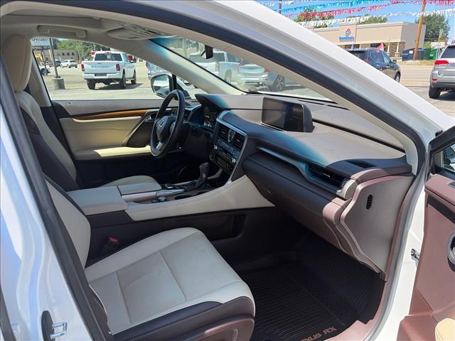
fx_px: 342
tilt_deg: -17.7
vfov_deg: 53.1
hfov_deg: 67.3
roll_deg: +3.7
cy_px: 170
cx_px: 228
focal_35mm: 26
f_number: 1.6
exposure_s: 1/1016
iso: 64
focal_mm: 5.96
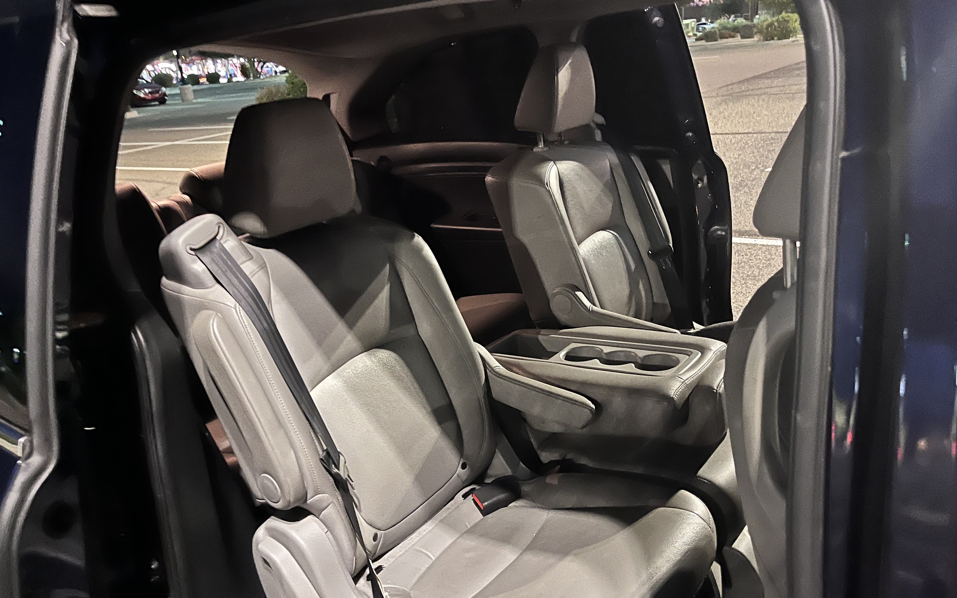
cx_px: 478
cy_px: 355
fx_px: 730
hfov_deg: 66.5
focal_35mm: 28
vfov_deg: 44.3
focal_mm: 5.1
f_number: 1.6
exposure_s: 1/15
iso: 640
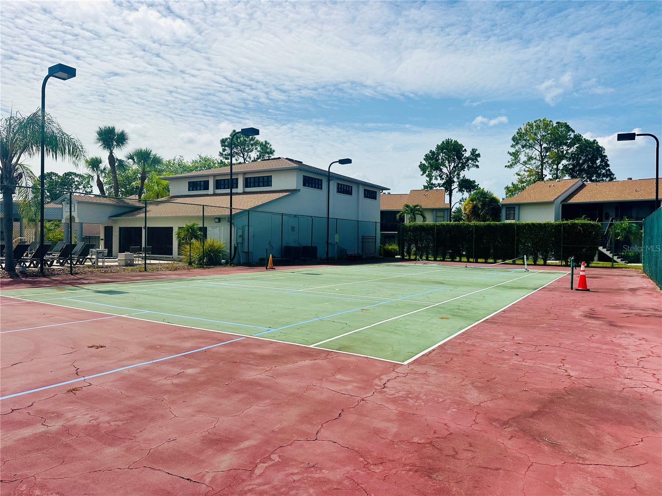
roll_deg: -0.7
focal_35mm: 24
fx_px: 459
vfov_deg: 56.8
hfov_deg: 71.6
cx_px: 331
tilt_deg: -0.8
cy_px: 248
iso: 80
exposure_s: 1/8929
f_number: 1.78
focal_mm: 6.86
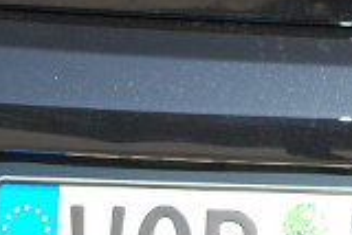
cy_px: -87
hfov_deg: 8.2
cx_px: 315
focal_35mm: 249
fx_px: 2437
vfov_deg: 5.5
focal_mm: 26
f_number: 5.6
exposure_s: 1/500
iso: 280
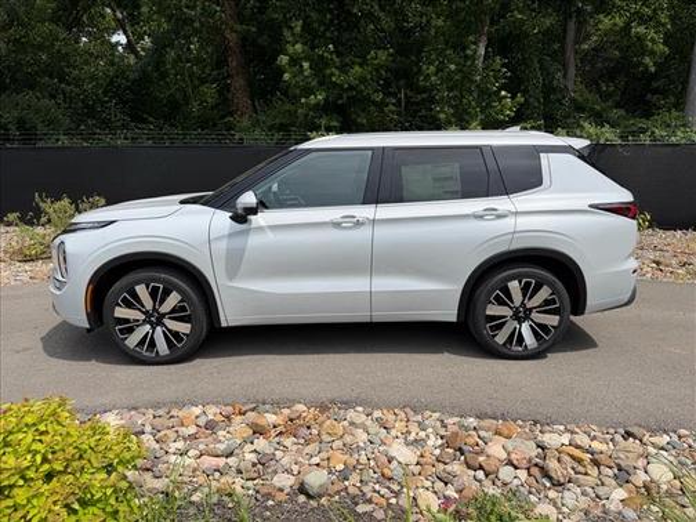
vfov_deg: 56.8
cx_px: 348
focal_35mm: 24
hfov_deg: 71.6
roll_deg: +0.0
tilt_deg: -15.6
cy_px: 261
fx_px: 483
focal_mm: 6.76
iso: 80
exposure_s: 1/5714
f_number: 1.78
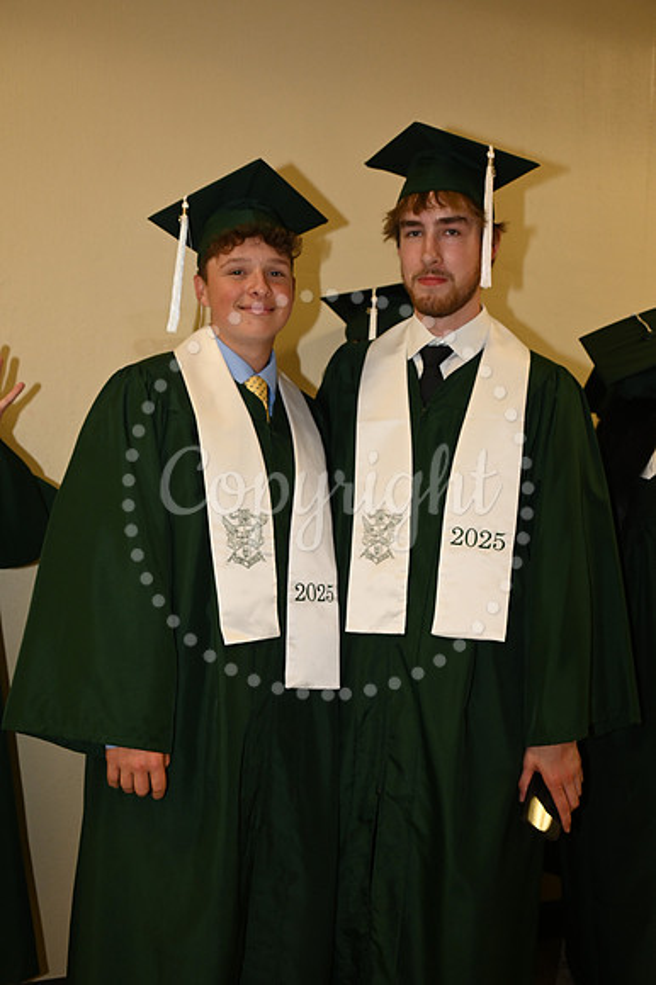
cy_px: 492
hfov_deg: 36.8
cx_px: 328
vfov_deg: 53.2
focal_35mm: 36
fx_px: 985
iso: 1600
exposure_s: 1/60
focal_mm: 36
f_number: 5.6
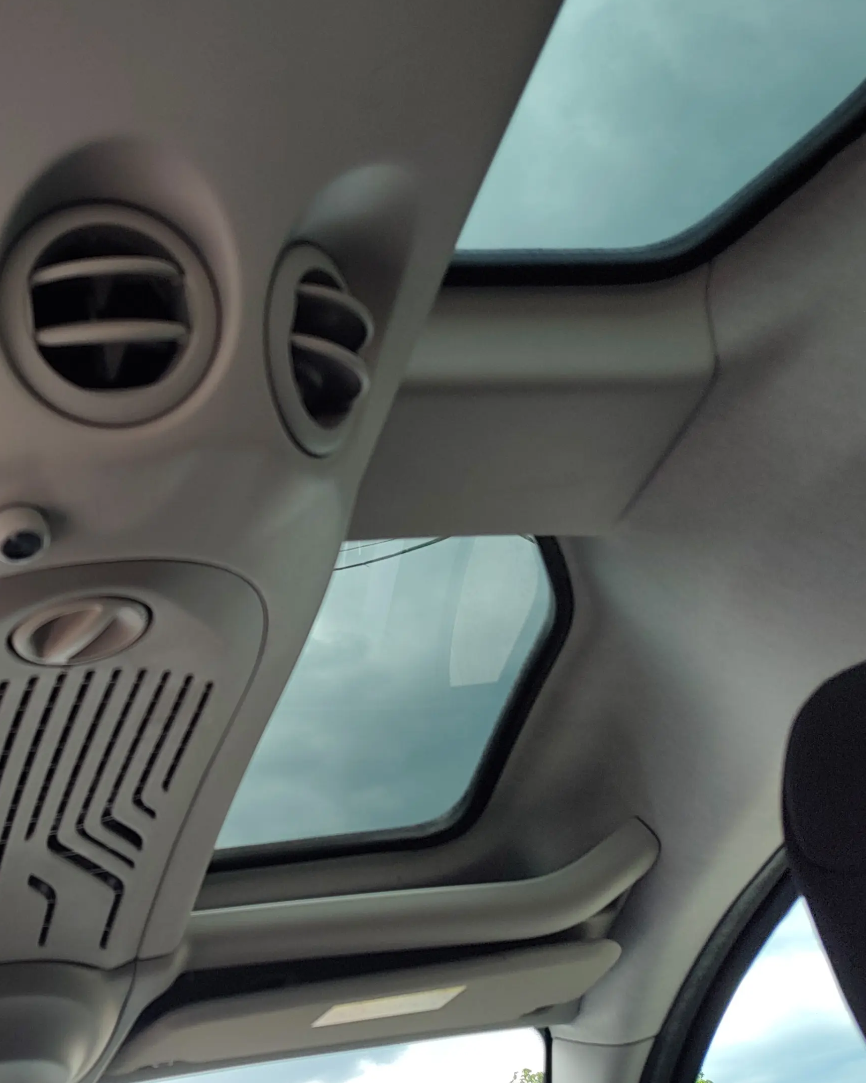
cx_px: 30
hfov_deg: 34.5
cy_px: 508
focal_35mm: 40
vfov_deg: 45.8
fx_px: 1282
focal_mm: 5.56
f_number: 1.8
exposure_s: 1/227
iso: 100
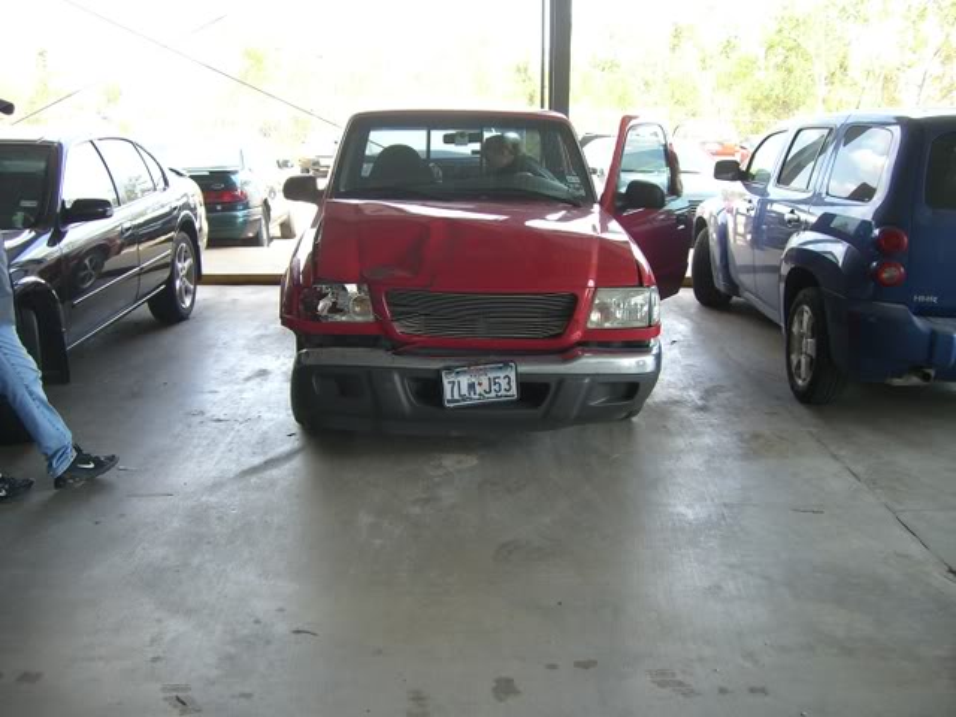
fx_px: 1049
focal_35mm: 38
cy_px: 358
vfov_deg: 37.7
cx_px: 478
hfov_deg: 49.0
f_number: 2.7
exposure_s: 1/200
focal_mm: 6.2
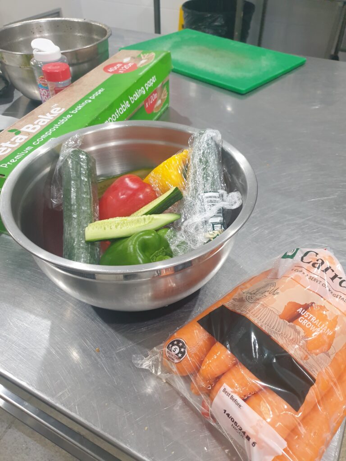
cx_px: 173
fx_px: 347
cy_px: 230
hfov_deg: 53.1
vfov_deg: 67.3
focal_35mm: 26
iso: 200
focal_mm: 4.3
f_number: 1.5
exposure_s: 1/50
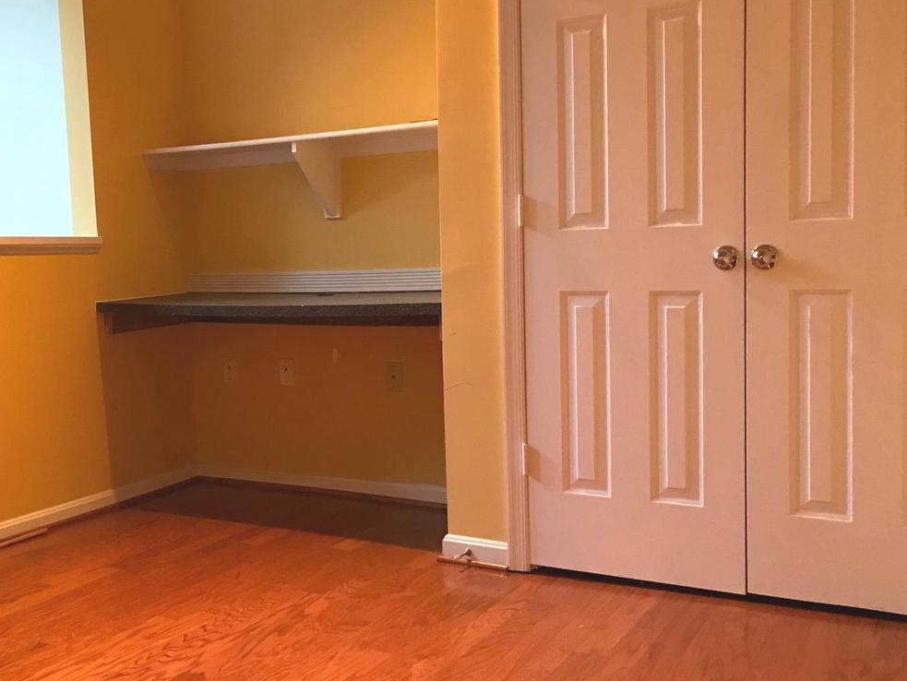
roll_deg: +1.1
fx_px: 1075
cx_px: 258
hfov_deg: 44.6
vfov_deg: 35.2
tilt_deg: -4.2
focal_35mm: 41
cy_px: 332
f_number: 1.8
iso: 100
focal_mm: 3.99
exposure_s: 1/12
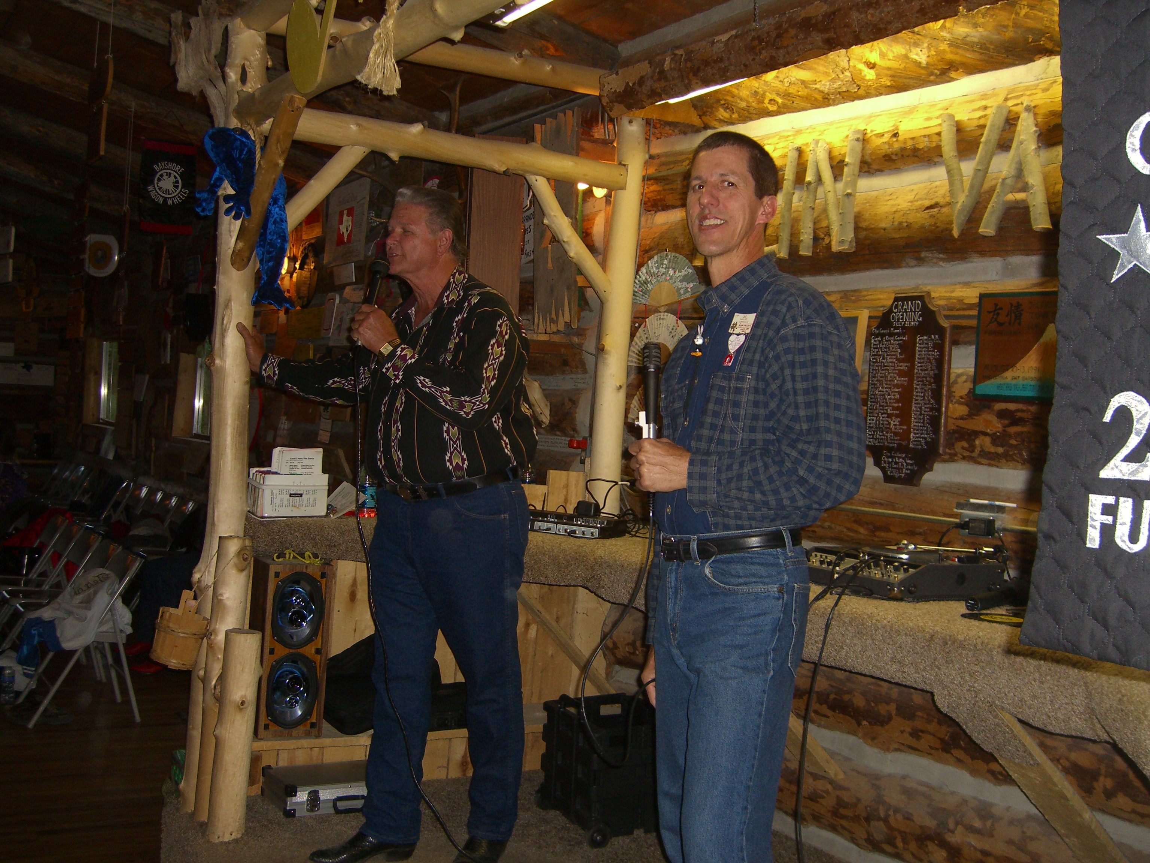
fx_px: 1262
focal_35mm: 38
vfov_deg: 37.7
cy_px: 432
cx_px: 575
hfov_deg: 49.0
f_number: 2.8
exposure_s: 1/60
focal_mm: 7.9
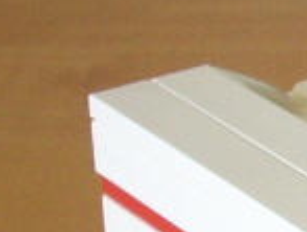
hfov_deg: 7.0
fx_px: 2285
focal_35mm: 257
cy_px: 301
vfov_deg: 5.8
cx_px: 877
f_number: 2.8
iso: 141
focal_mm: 6.2
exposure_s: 1/30
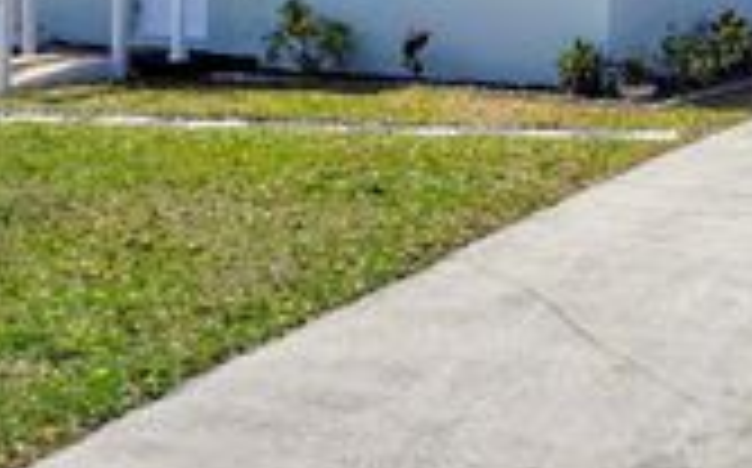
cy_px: 88
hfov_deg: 28.0
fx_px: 1495
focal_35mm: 73
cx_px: 531
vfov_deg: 17.6
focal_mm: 6.3
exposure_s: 1/1120
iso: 12
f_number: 1.7
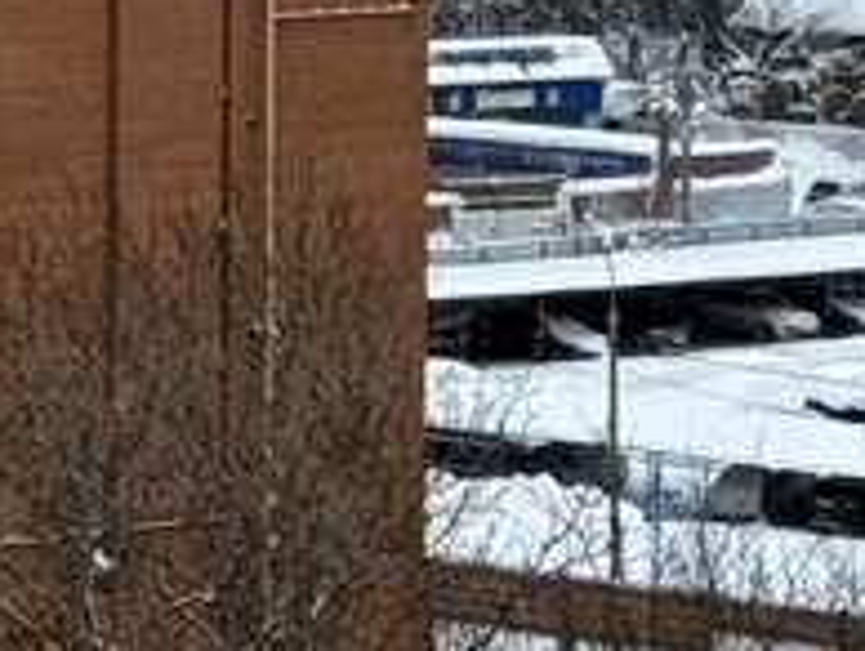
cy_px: -323
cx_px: -1819
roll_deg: -0.3
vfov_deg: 4.8
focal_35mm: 309
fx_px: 7731
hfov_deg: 5.9
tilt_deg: -1.6
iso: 64
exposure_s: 1/1715
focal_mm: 6.76
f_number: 1.78
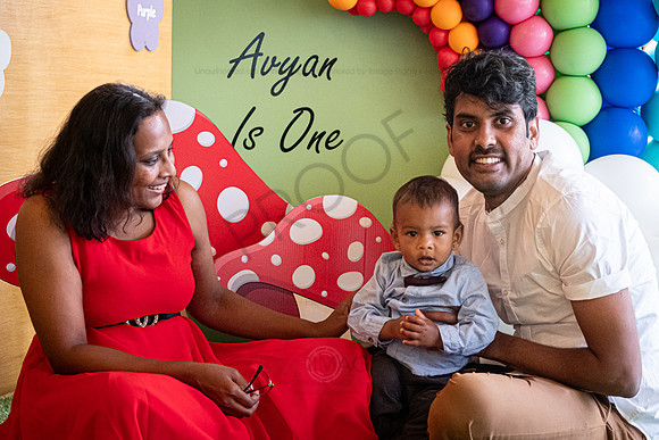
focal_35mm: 85
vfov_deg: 16.0
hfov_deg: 23.8
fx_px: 1563
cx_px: 352
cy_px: 239
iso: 3200
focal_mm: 50
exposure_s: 1/125
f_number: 2.8
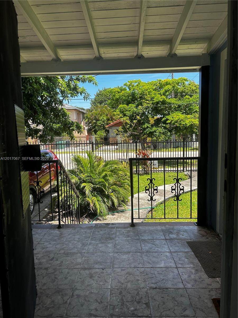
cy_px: 159
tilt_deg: -7.5
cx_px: 119
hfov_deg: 53.1
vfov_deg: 67.3
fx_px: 238
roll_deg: +0.6
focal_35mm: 26
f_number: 1.5
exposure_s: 1/1135
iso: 50
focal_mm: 5.7
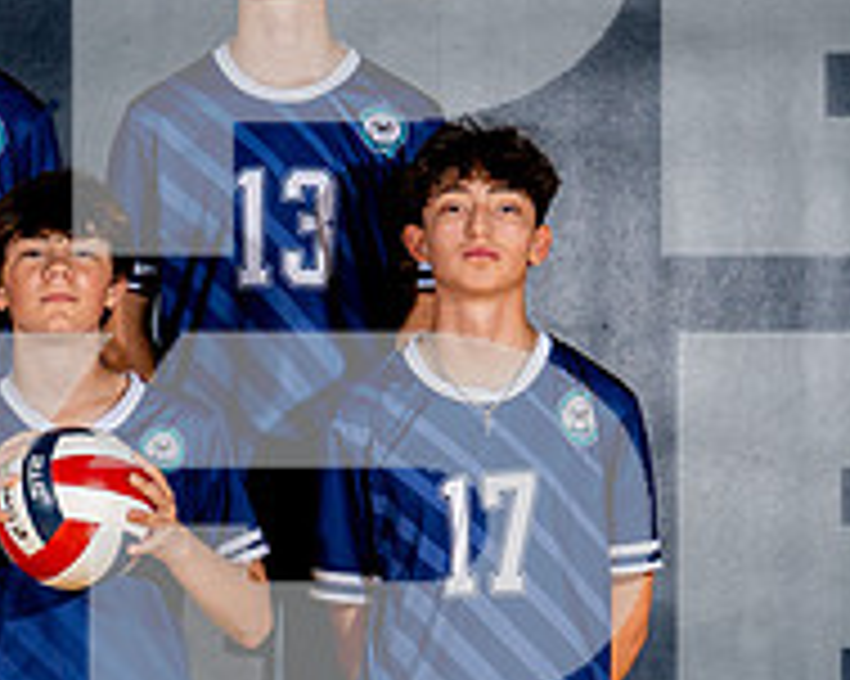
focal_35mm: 358
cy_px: 578
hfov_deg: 5.4
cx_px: 42
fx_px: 9001
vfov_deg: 4.3
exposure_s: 1/250
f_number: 7.1
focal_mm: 100
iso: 400
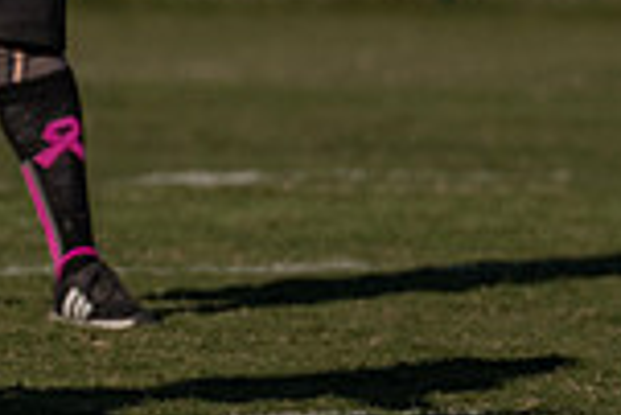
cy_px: -312
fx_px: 25157
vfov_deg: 0.9
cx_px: -462
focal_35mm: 1457
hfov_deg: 1.4
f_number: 2.8
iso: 100
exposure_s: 1/4000
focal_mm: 200
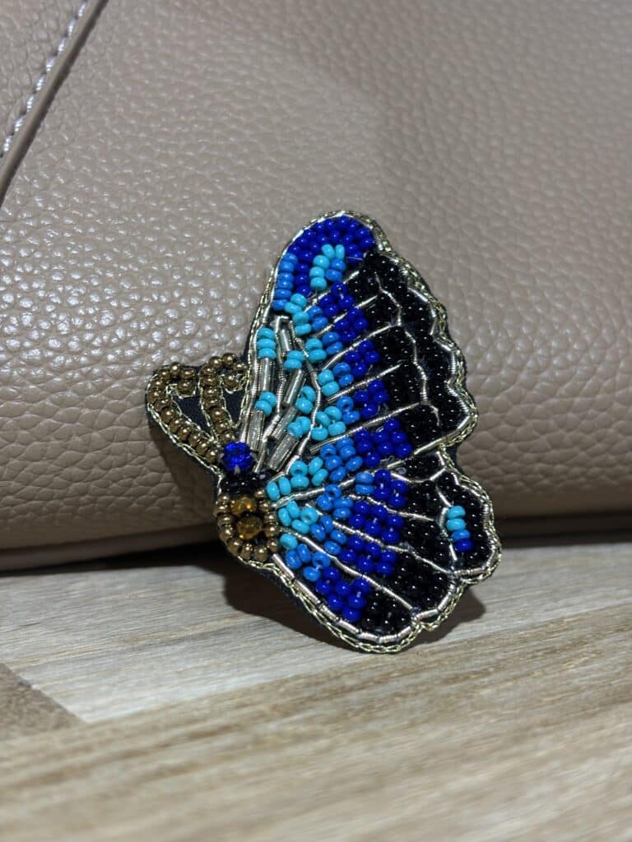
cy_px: 421
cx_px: 316
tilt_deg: -8.7
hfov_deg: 28.0
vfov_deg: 36.8
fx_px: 1266
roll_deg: -0.2
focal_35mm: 52
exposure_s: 1/100
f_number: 1.6
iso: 64
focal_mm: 5.96
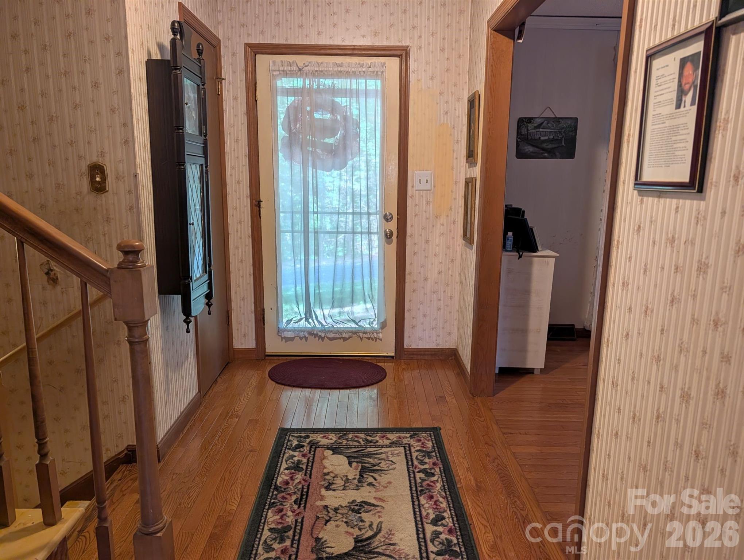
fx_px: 517
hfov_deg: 71.5
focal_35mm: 24
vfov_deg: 56.9
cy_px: 280
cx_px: 372
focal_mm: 6.9
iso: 25
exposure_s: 1/60
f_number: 1.68
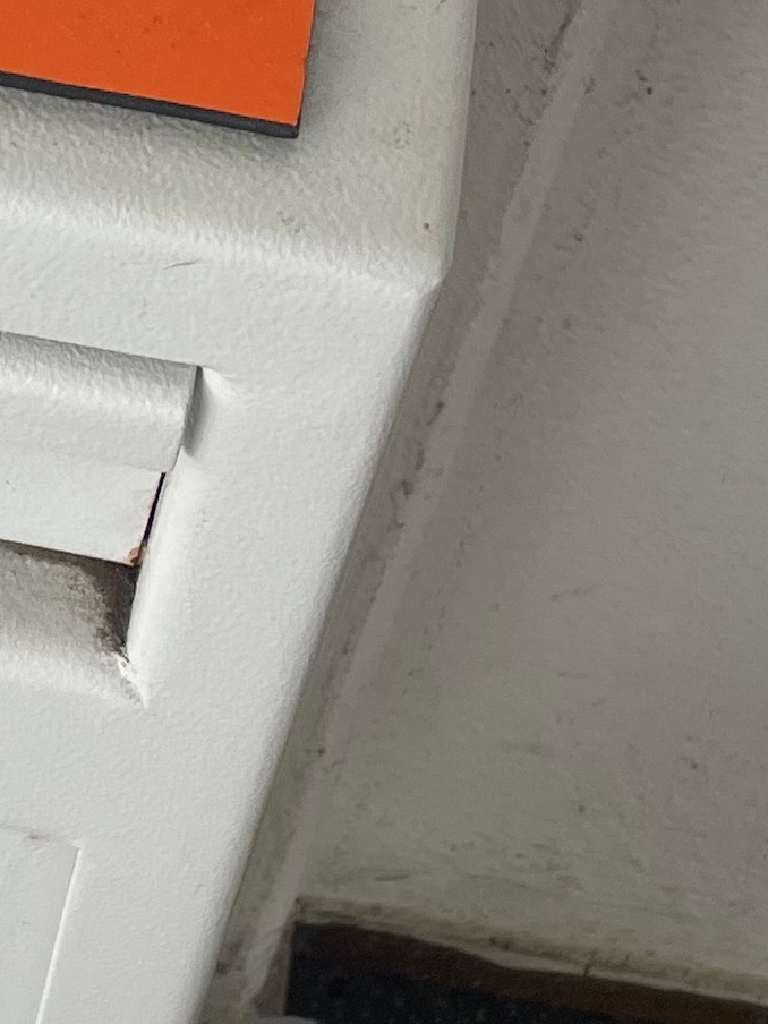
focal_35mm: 116
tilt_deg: -53.4
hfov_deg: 12.4
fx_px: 3431
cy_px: 262
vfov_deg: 16.9
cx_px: -195
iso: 64
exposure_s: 1/121
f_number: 1.6
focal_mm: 4.2
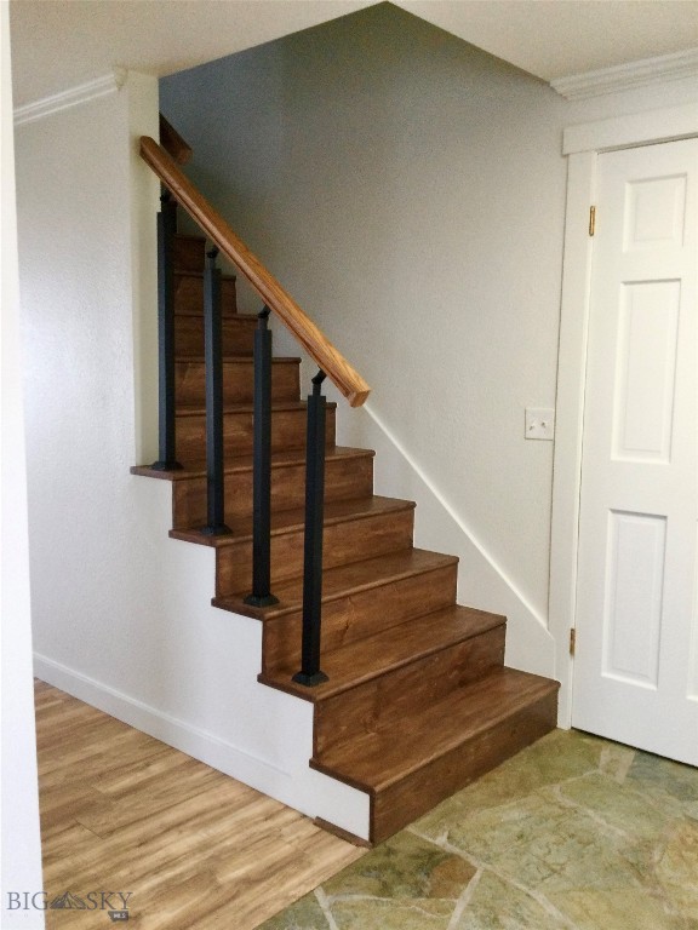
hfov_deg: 45.4
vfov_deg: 58.4
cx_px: 349
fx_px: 833
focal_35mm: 31
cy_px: 465
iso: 125
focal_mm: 3.3
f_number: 2.4
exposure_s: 1/30
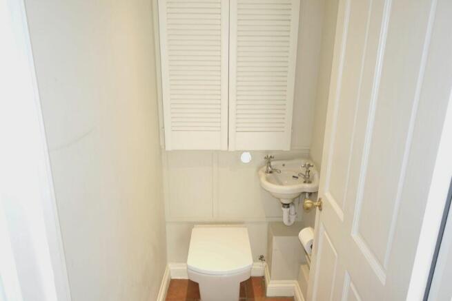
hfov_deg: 73.7
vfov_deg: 53.2
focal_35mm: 24
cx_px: 226
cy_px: 150
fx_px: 301
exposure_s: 1/30
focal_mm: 8.8
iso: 125
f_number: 2.5
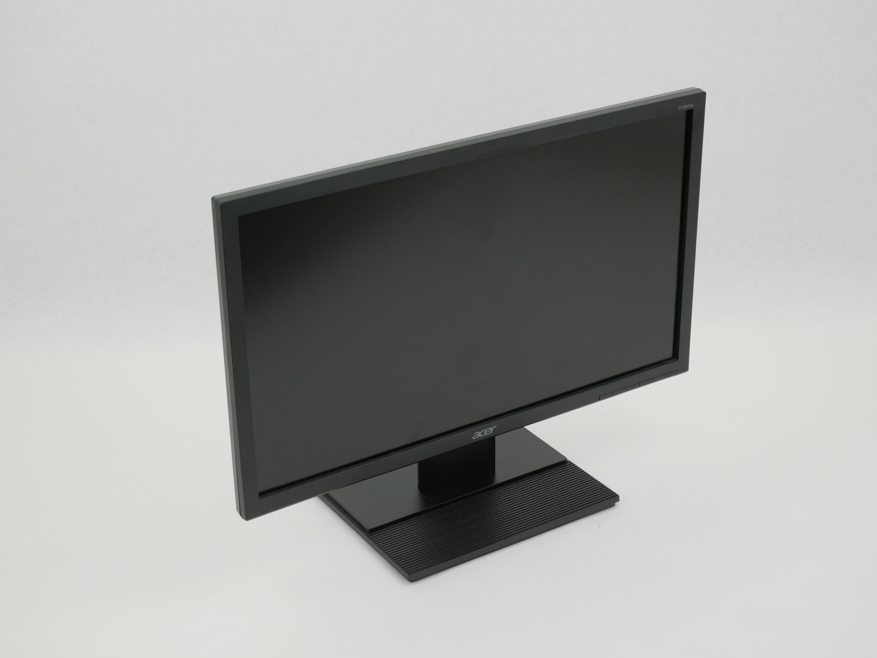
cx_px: 438
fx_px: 1521
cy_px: 329
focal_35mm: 60
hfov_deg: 32.2
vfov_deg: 24.4
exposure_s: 1/160
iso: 800
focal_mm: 30
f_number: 6.3
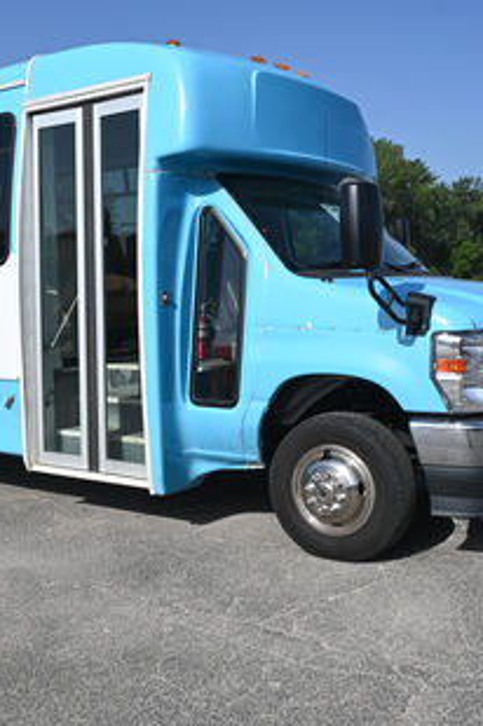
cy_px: 363
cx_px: 134
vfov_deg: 29.2
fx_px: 1394
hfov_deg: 19.5
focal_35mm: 69
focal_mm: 30.5
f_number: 9
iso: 100
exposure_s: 1/640
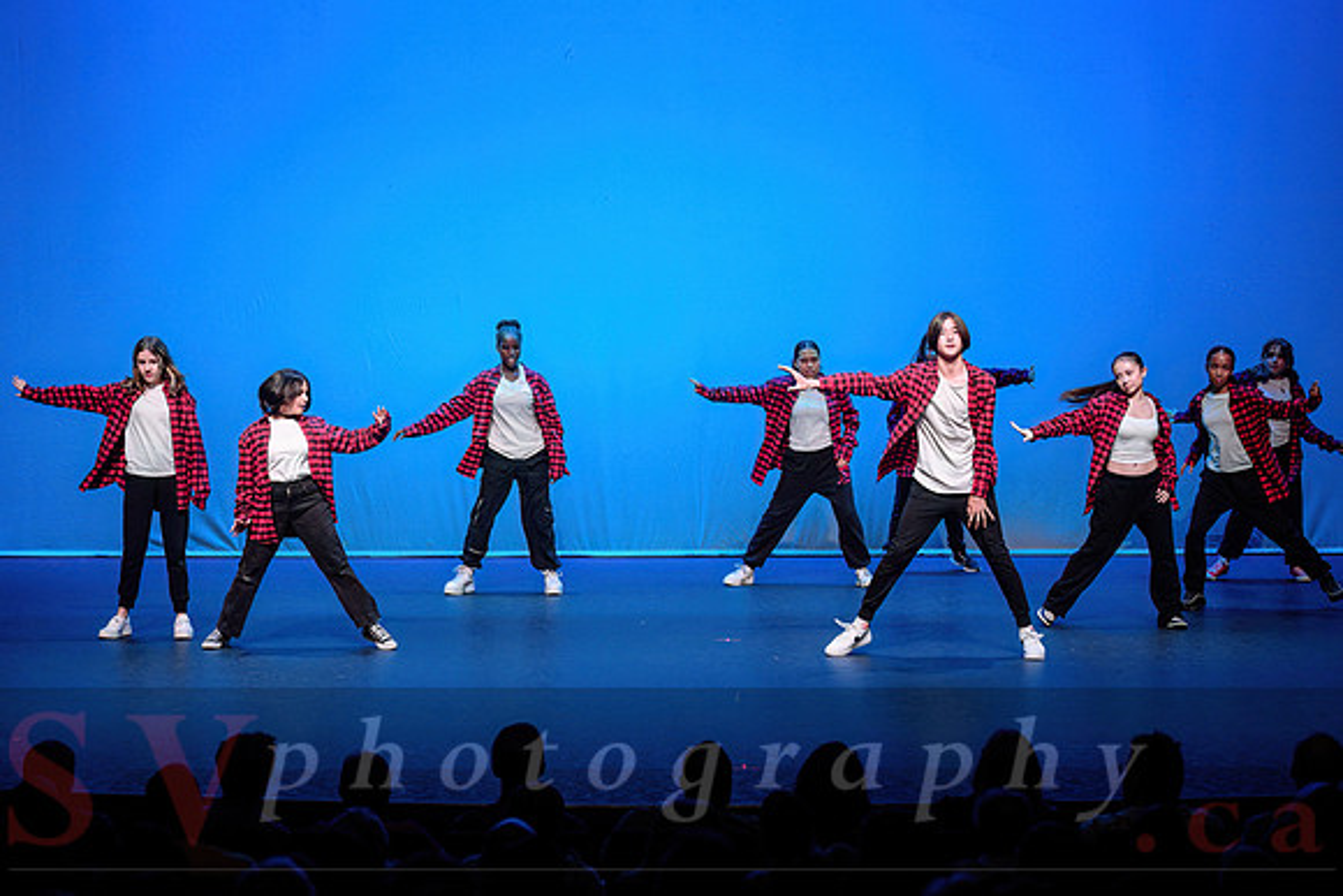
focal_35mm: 94
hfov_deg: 21.7
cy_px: 423
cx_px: 615
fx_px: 3502
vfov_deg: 14.6
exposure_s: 1/400
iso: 1250
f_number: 2.8
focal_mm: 85
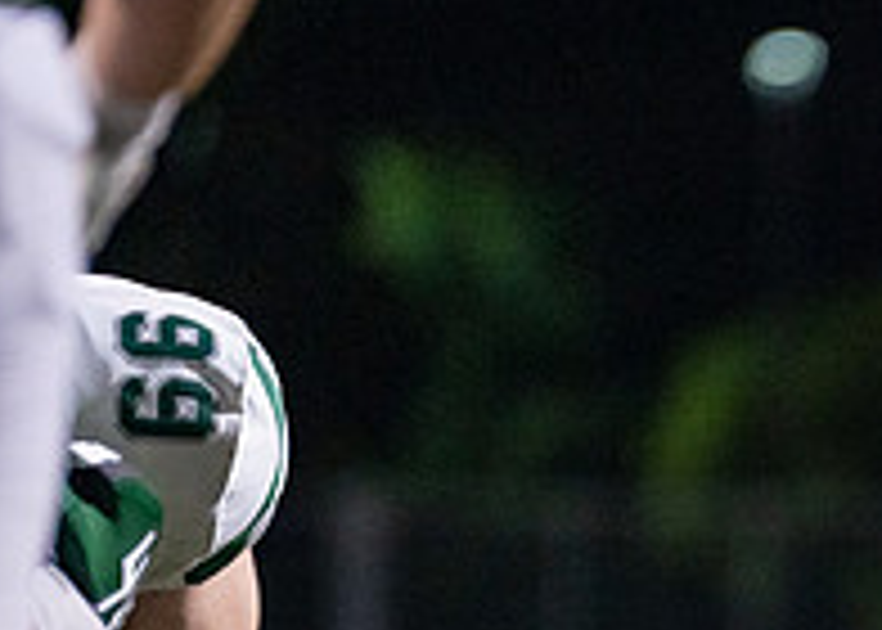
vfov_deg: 2.0
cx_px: 1190
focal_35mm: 717
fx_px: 17961
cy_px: 1016
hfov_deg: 2.8
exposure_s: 1/1000
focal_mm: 200
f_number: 2.8
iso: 3200
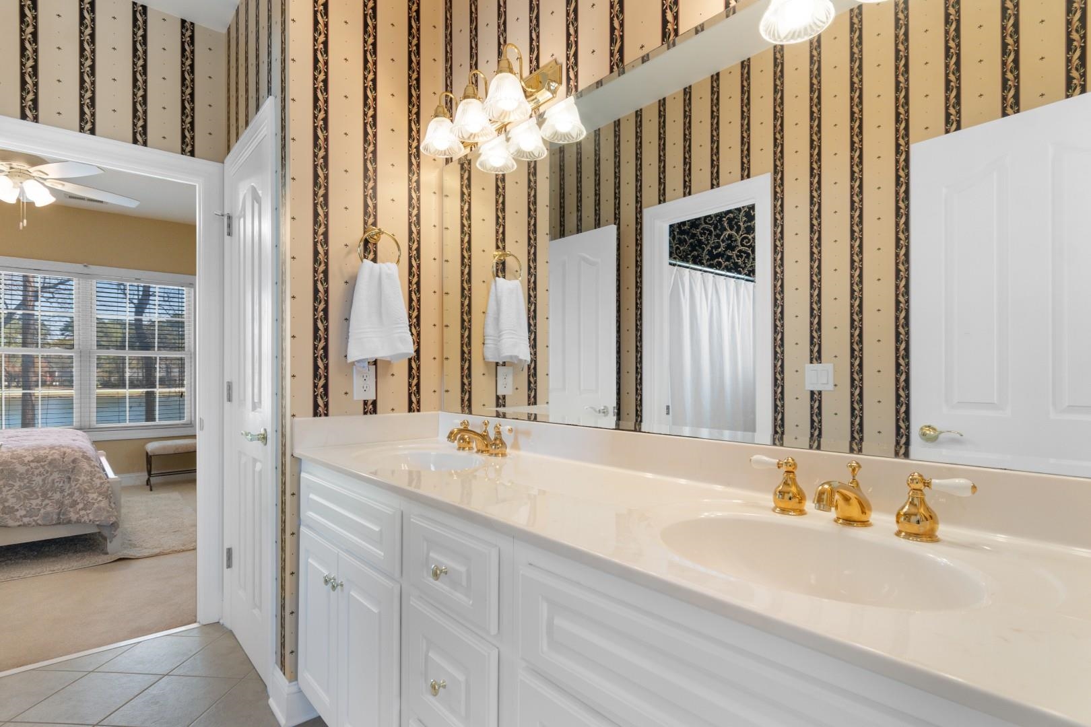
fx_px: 545
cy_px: 364
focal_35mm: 18
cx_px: 546
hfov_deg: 90.0
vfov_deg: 67.4
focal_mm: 12
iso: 100
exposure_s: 1/4
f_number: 4.8
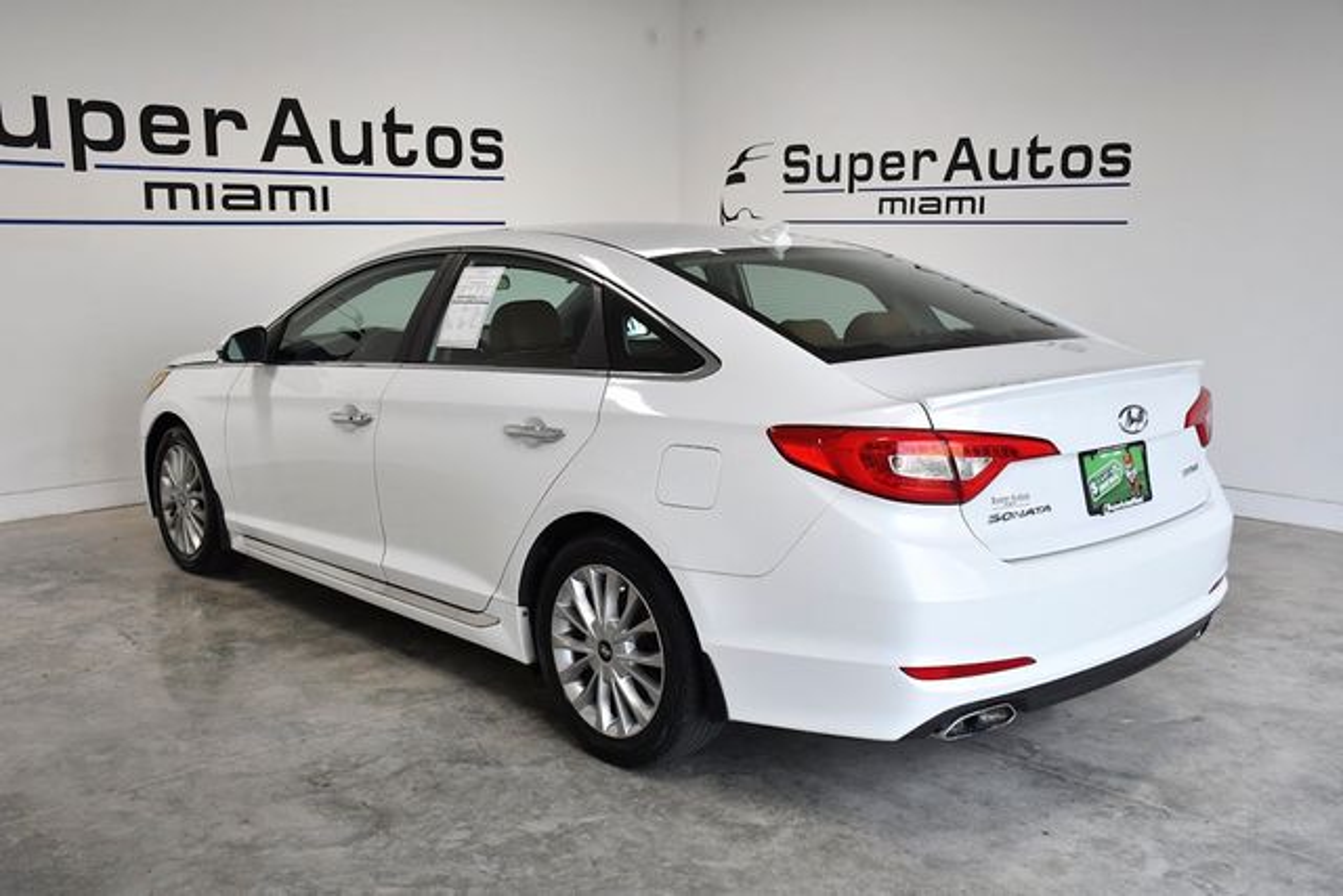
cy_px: 448
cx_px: 672
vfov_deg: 38.9
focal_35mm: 34
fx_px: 1269
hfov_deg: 55.8
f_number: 5
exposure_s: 1/800
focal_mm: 23
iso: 1000
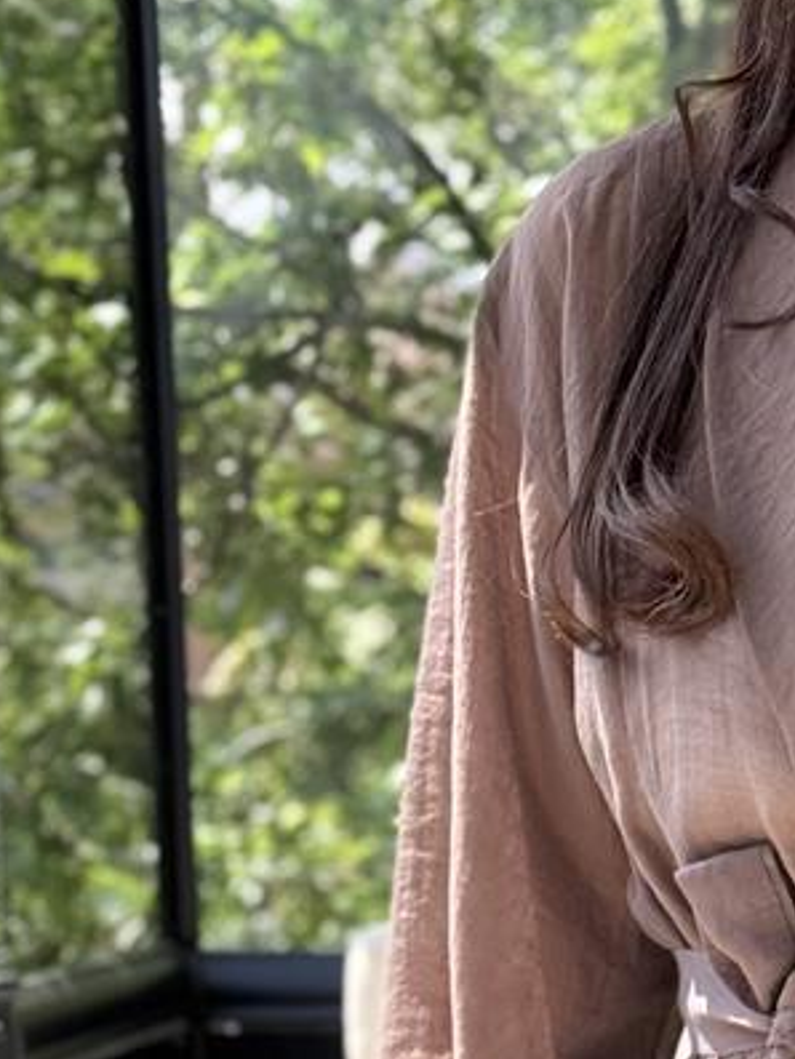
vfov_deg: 12.2
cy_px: 906
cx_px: 1107
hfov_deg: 9.0
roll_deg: +0.3
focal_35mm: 161
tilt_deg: -20.7
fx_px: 4927
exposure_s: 1/570
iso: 80
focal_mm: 6.76
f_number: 1.78
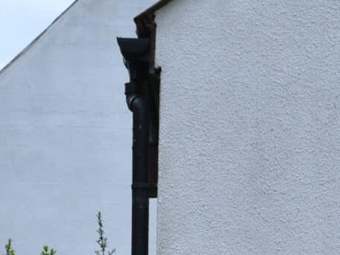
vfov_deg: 10.8
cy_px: 443
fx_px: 1278
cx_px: 310
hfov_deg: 15.0
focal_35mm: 130
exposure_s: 1/640
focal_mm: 20
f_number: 9
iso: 360
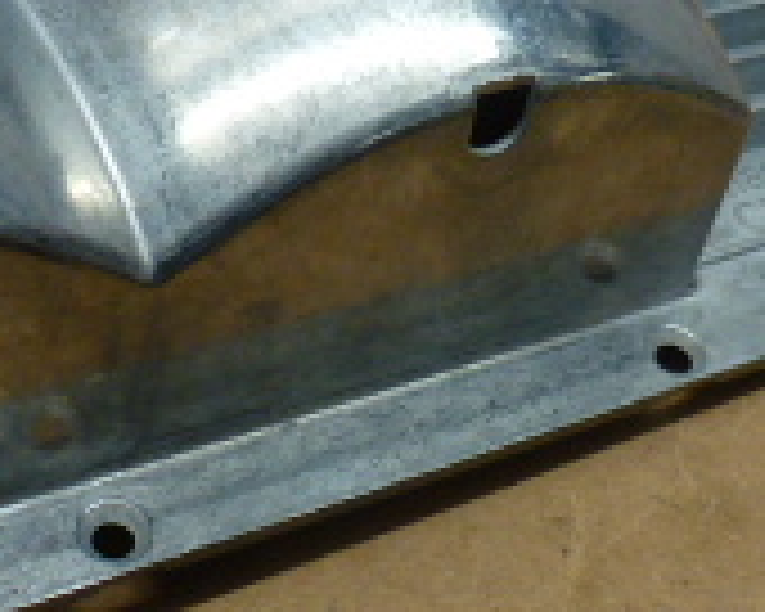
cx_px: 369
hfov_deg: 21.7
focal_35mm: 88
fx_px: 1992
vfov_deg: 17.5
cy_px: 288
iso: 160
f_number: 3.3
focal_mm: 4.3
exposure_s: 1/60
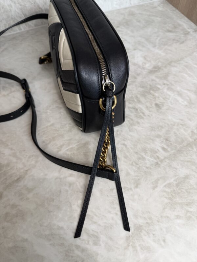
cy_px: 131
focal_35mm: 24
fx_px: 182
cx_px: 98
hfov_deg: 56.8
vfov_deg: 71.6
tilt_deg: -57.4
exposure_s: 1/120
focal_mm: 6.76
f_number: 1.78
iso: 80
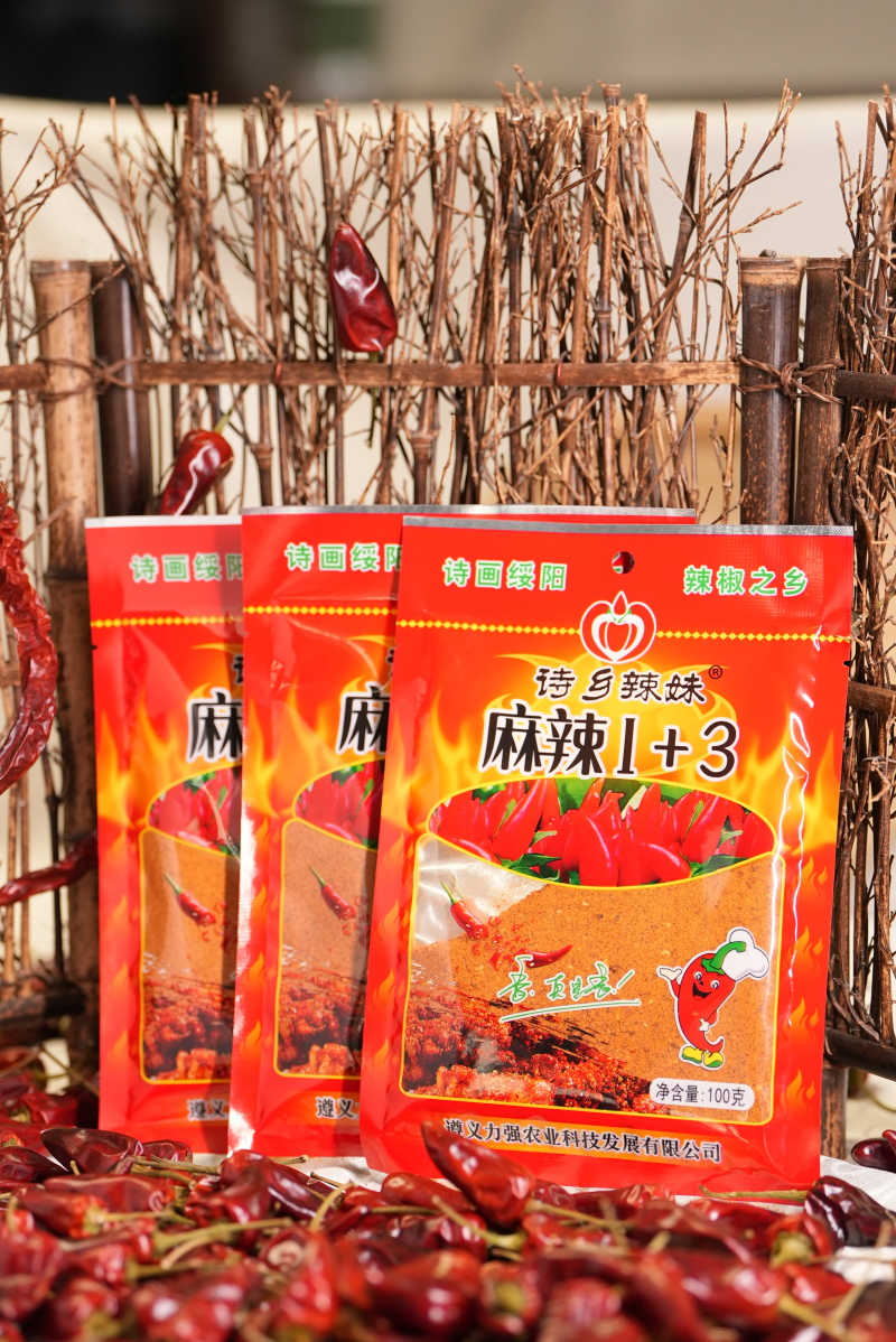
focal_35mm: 100
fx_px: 3729
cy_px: 671
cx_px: 448
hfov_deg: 13.7
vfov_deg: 20.4
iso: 800
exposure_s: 1/100
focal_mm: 100
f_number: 3.5
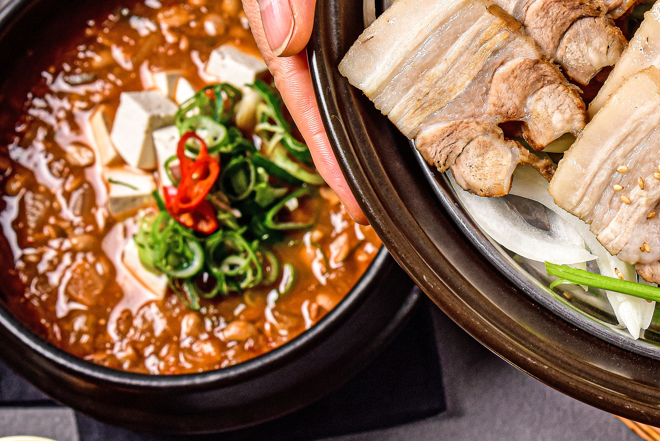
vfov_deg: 14.1
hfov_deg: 20.5
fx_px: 1779
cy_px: 216
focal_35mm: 97
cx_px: 635
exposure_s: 1/400
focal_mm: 36
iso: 800
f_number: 6.3
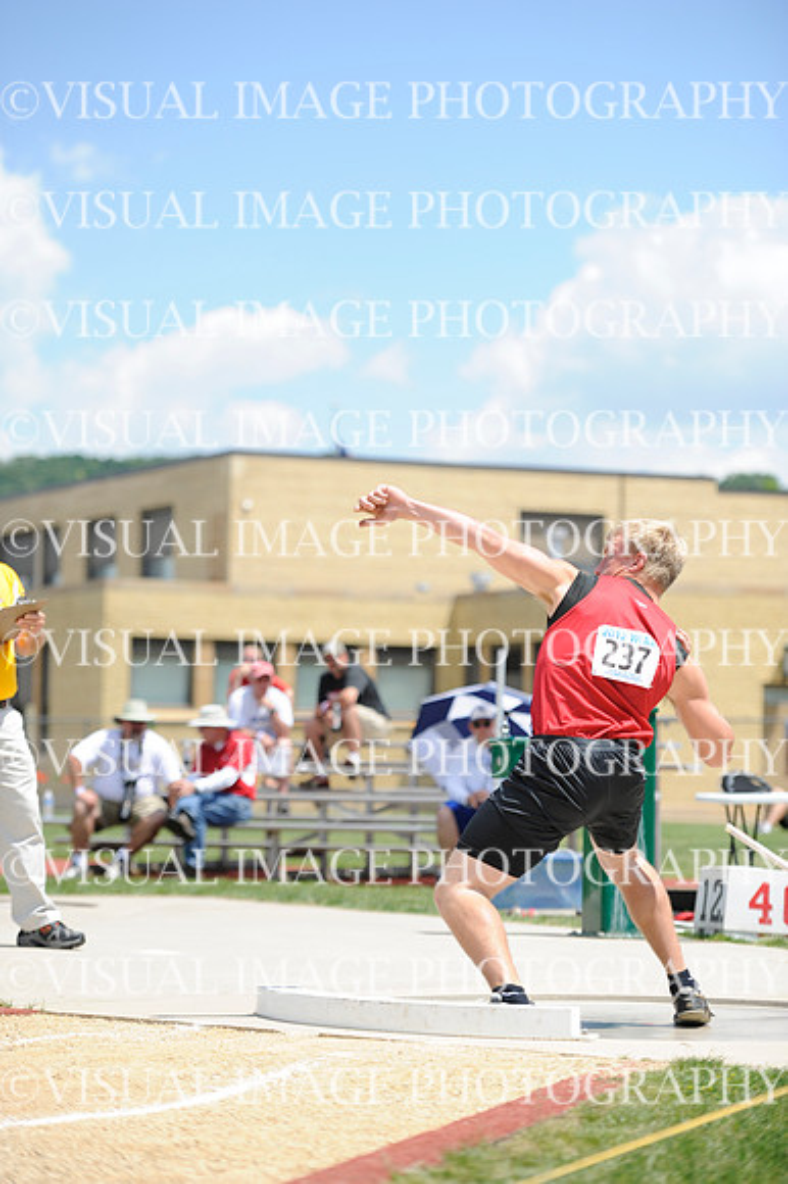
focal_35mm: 112
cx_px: 394
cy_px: 592
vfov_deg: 18.3
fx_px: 3681
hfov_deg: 12.2
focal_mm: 112
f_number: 2.8
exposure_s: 1/2500
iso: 250
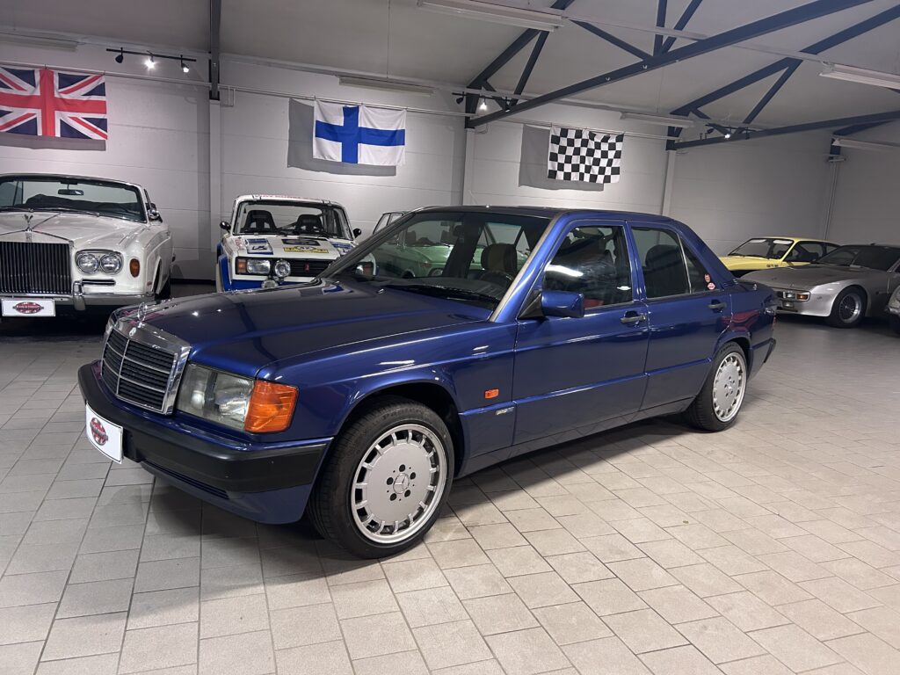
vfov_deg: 53.1
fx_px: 676
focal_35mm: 26
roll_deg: -3.7
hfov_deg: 67.3
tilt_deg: -9.1
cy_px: 338
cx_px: 450
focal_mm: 5.7
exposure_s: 1/50
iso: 400
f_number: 1.5
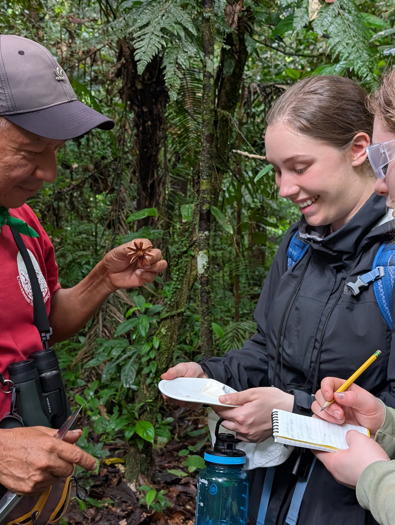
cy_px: 262
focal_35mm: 49
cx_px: 198
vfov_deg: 38.9
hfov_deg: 29.7
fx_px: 744
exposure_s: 1/138
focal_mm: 6.9
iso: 244
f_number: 1.68
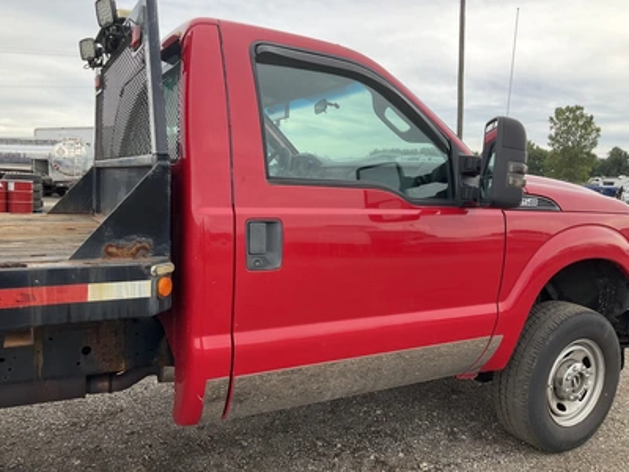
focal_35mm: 29
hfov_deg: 61.7
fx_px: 527
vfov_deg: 48.2
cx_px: 314
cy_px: 236
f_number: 1.8
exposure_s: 1/322
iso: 25
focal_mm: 3
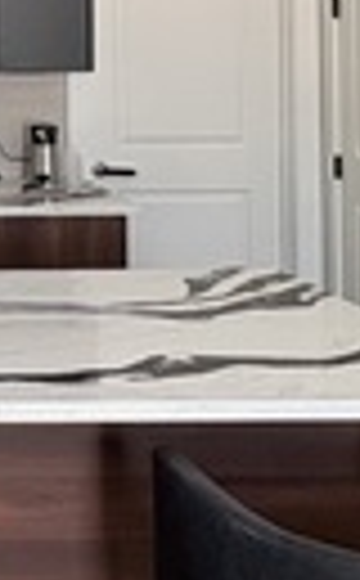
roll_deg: +1.3
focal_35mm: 77
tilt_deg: +1.0
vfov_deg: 25.5
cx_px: -344
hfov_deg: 14.3
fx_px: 1216
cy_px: -4
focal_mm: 2.22
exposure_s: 1/99
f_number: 2.2
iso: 160
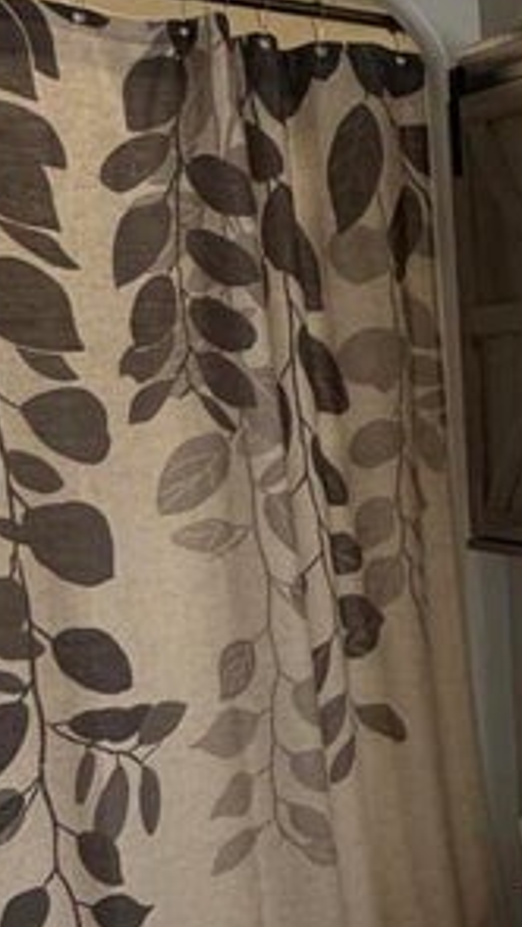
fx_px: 1304
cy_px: 493
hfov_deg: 20.8
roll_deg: +2.6
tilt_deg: -6.0
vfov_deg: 39.1
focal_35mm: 53
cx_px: 664
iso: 200
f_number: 2.2
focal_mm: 2.22
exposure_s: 1/120
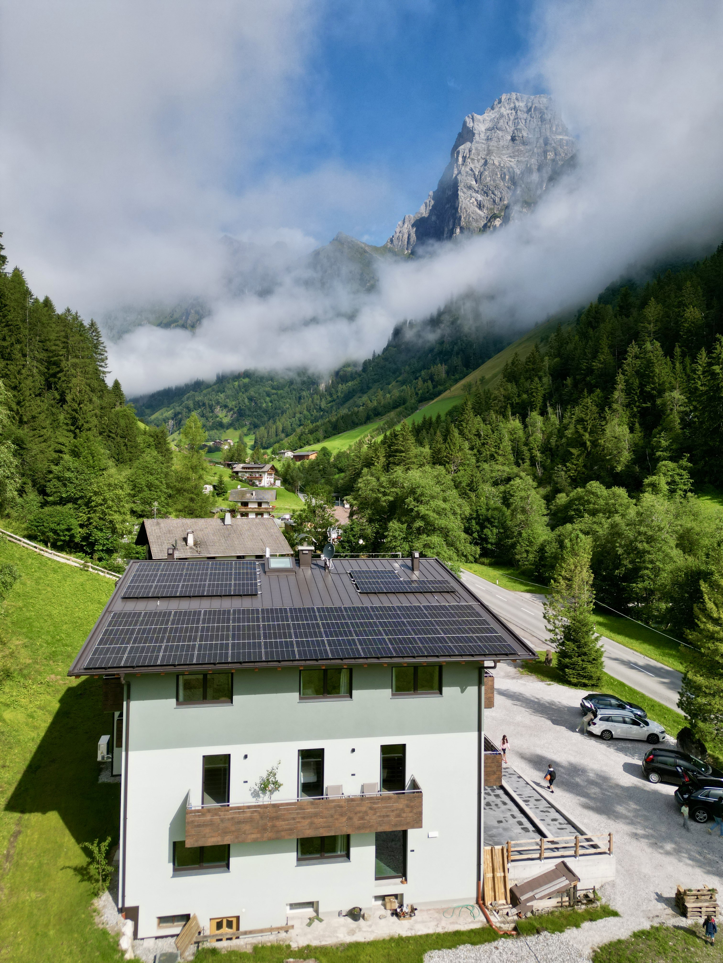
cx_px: 362
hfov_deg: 56.8
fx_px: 668
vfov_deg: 71.6
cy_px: 482
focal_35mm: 24
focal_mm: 6.72
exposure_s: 1/4000
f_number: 1.7
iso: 160
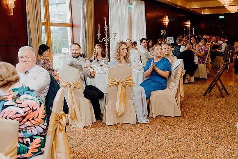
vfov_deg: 35.1
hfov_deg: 50.7
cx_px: 119
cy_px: 80
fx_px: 251
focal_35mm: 38
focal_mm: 38
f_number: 2.8
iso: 1250
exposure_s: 1/200
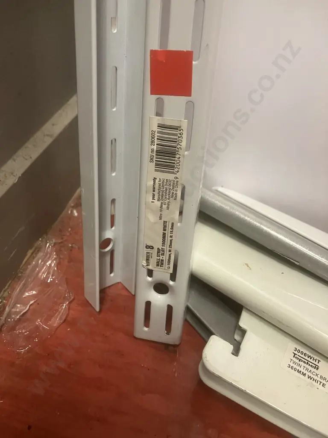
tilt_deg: -42.3
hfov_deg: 49.7
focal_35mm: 28
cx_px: 164
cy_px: 219
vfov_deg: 63.4
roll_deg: -4.9
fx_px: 354
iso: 400
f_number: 1.8
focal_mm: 3.99
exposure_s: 1/33
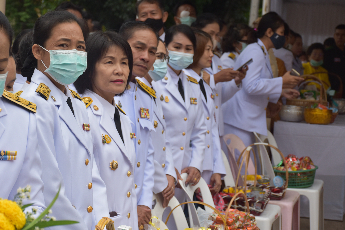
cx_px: 174
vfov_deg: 14.6
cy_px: 116
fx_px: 901
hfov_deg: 21.7
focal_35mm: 94
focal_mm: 62
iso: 400
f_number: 7.1
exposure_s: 1/200
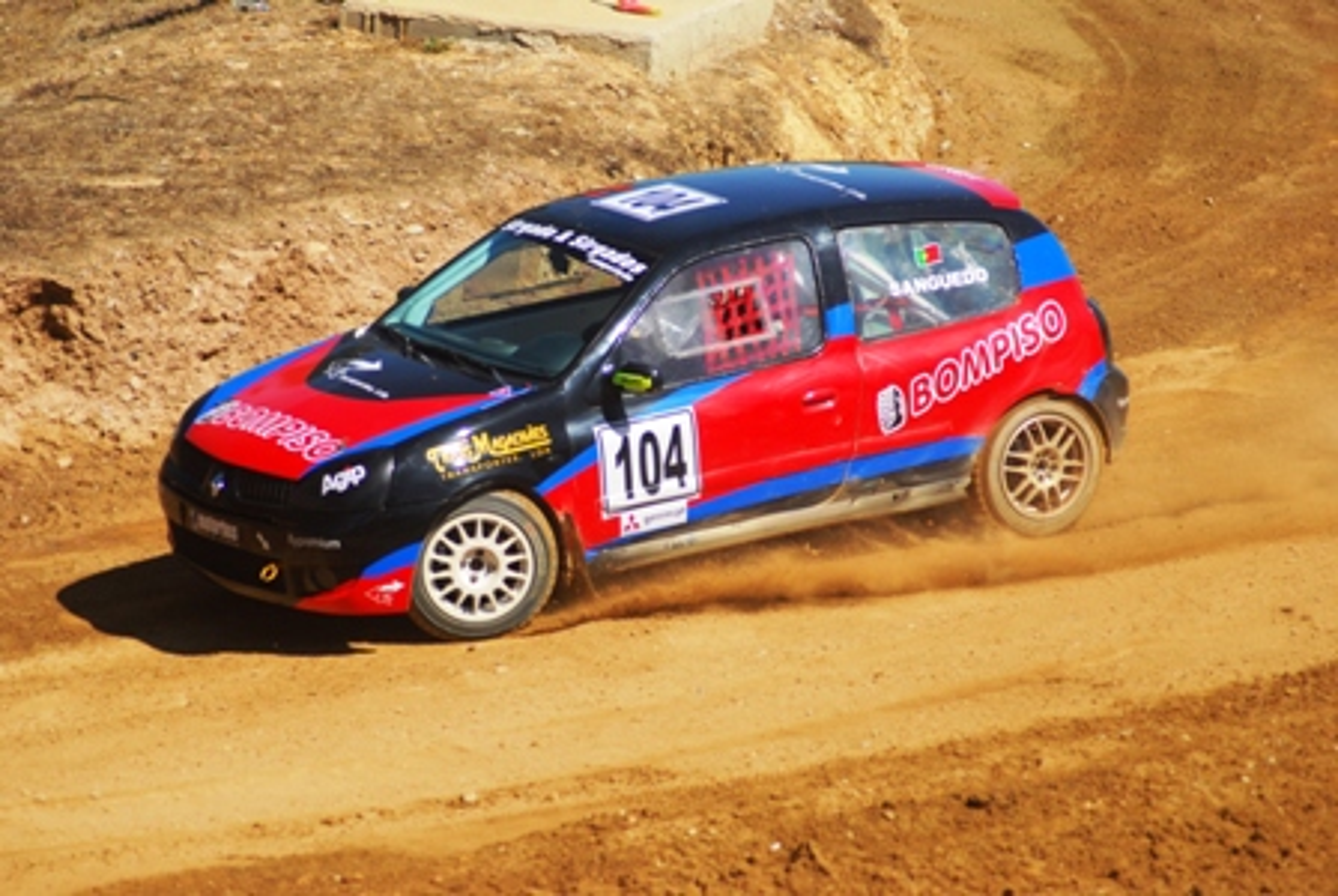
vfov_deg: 6.8
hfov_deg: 10.1
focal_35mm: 202
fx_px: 7536
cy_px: 448
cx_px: 669
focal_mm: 135
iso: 320
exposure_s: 1/1000
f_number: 4.2
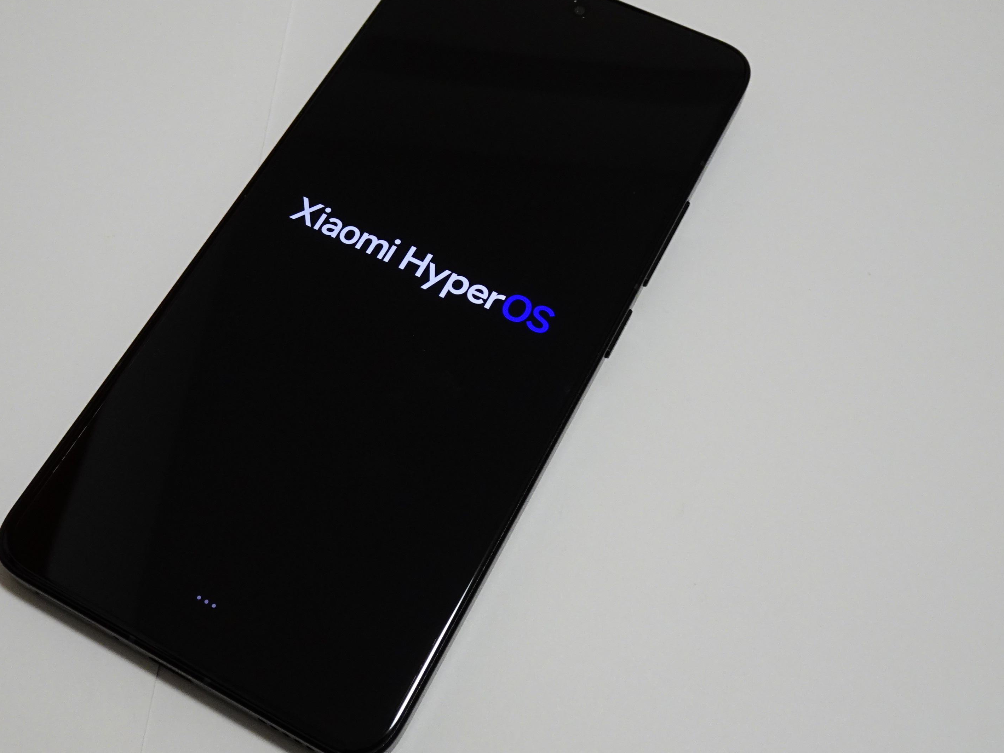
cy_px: 355
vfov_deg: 32.2
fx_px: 1305
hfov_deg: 41.9
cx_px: 406
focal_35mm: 45
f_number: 4
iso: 200
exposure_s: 1/13
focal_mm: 5.9
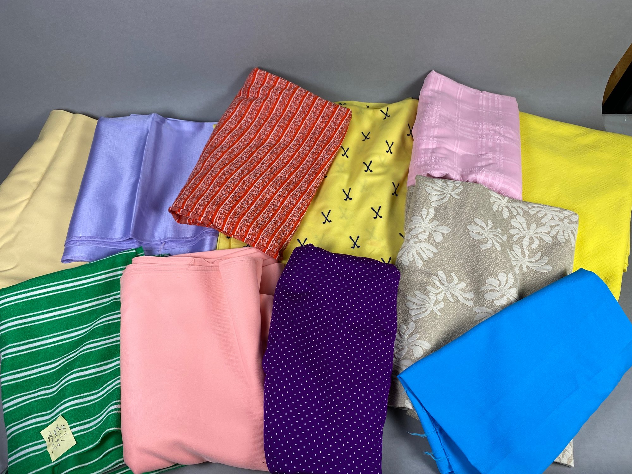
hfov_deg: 67.3
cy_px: 237
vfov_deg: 53.1
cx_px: 316
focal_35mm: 26
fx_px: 475
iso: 64
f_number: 1.8
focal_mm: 4.25
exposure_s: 1/120
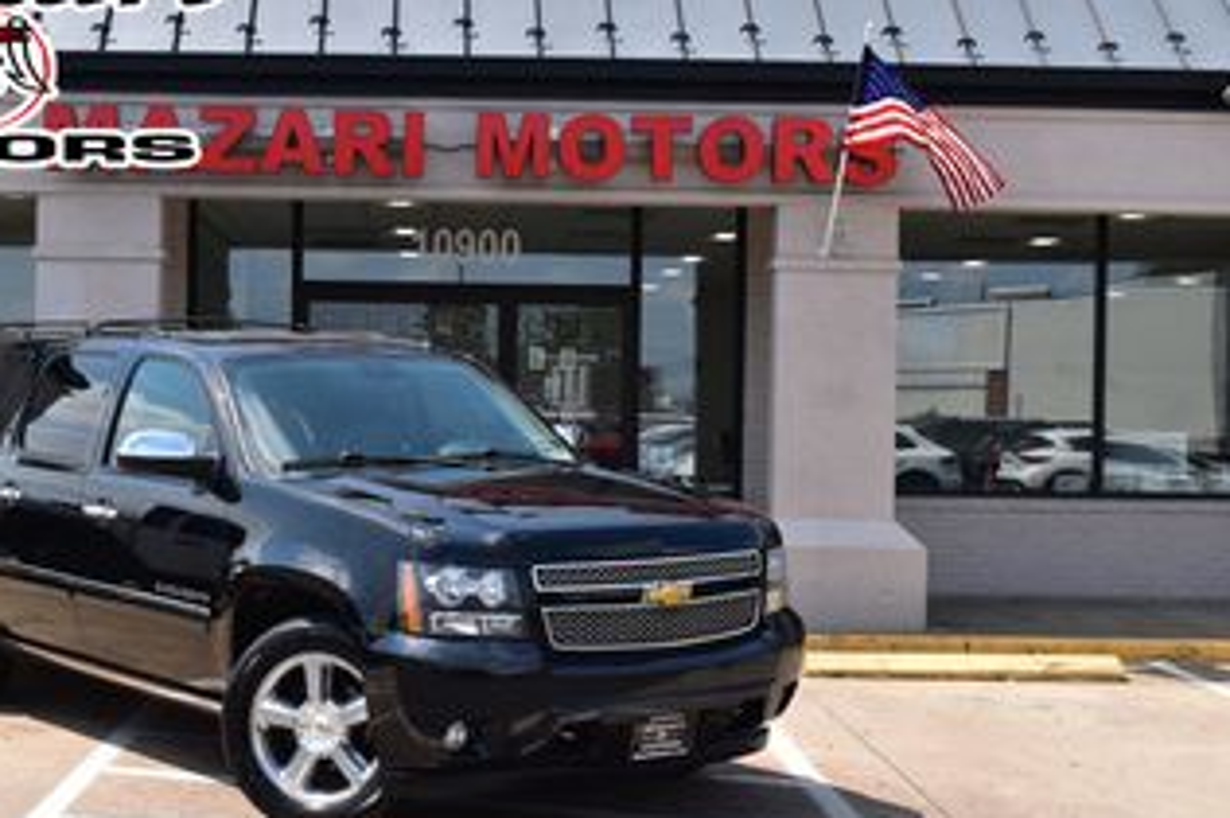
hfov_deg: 34.9
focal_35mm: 57
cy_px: 444
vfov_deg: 23.7
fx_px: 1945
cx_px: 459
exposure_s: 1/500
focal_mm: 30
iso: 400
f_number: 11
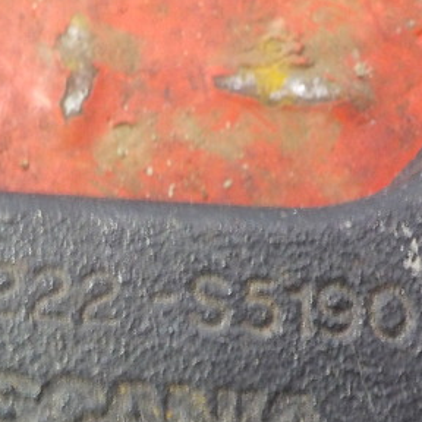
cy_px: 300
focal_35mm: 59
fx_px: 814
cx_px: 117
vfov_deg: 28.8
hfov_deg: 28.7
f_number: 3.3
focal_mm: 4.1
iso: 400
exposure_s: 1/15
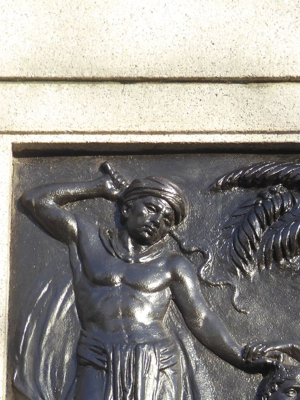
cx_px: 254
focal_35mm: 160
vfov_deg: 12.2
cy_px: 389
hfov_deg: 9.3
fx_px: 1848
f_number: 4.6
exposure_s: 1/60
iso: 100
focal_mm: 13.2
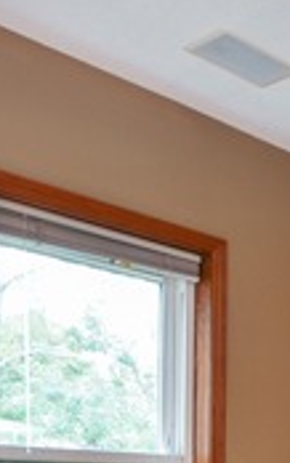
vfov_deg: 29.9
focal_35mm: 62
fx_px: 781
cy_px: 499
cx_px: 580
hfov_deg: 16.2
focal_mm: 11
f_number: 7.1
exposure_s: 1/4
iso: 200
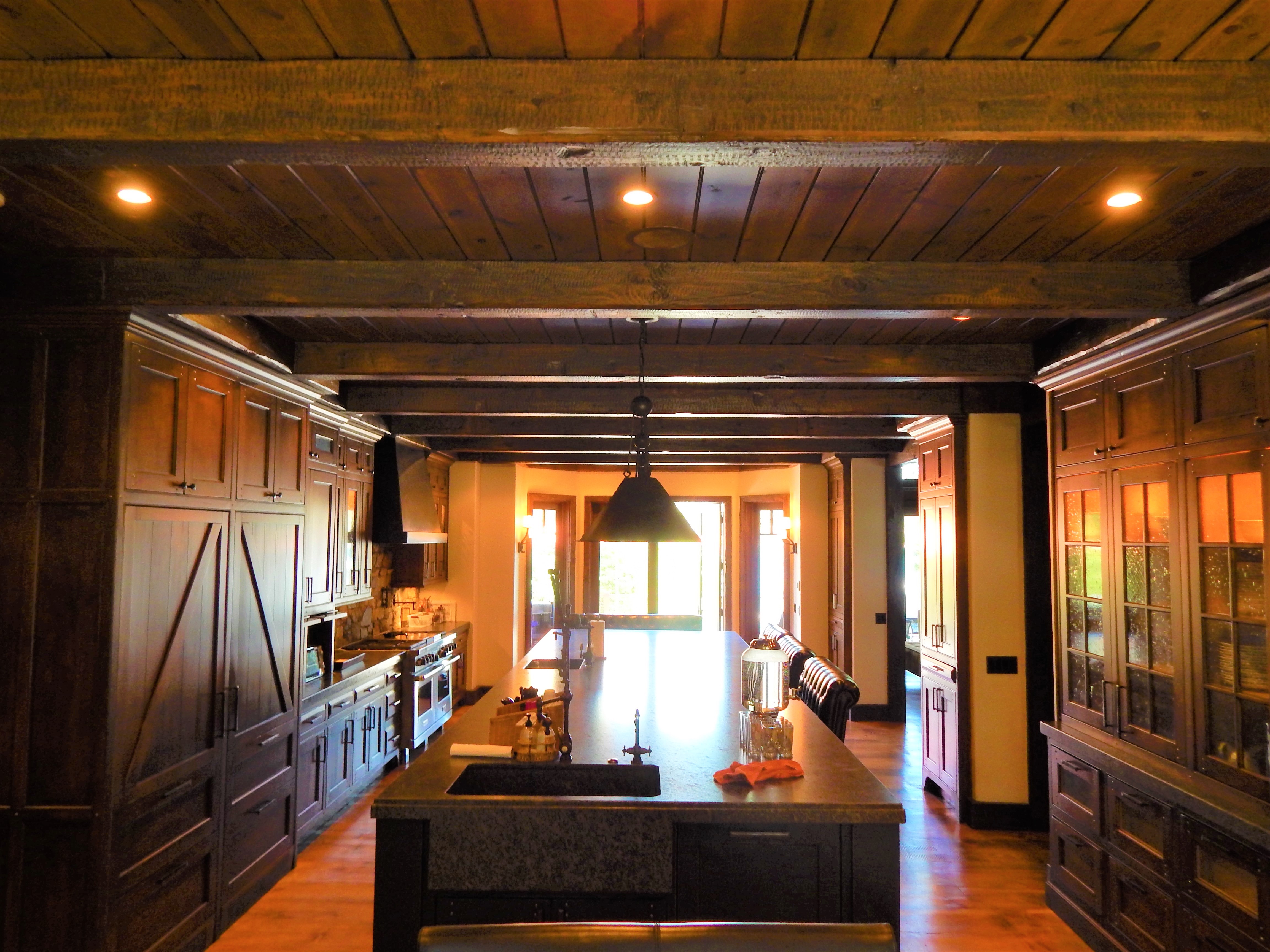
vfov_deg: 54.9
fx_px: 917
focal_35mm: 25
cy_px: 476
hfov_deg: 69.4
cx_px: 635
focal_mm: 4.5
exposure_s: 1/30
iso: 200
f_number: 3.1
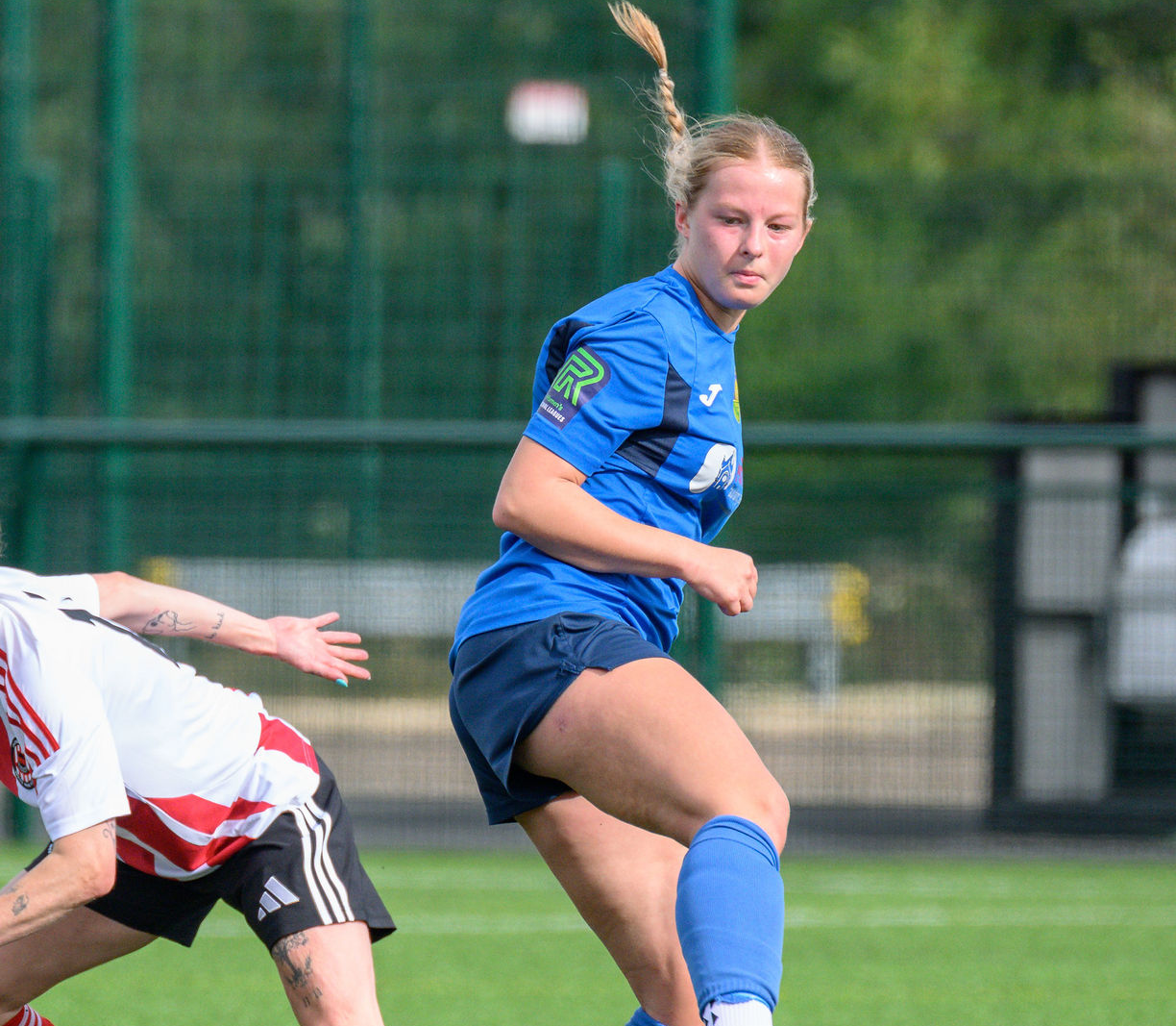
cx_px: 400
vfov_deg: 1.9
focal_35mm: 873
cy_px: 481
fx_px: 31476
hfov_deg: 2.1
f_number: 5.3
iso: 640
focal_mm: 320
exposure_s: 1/1600
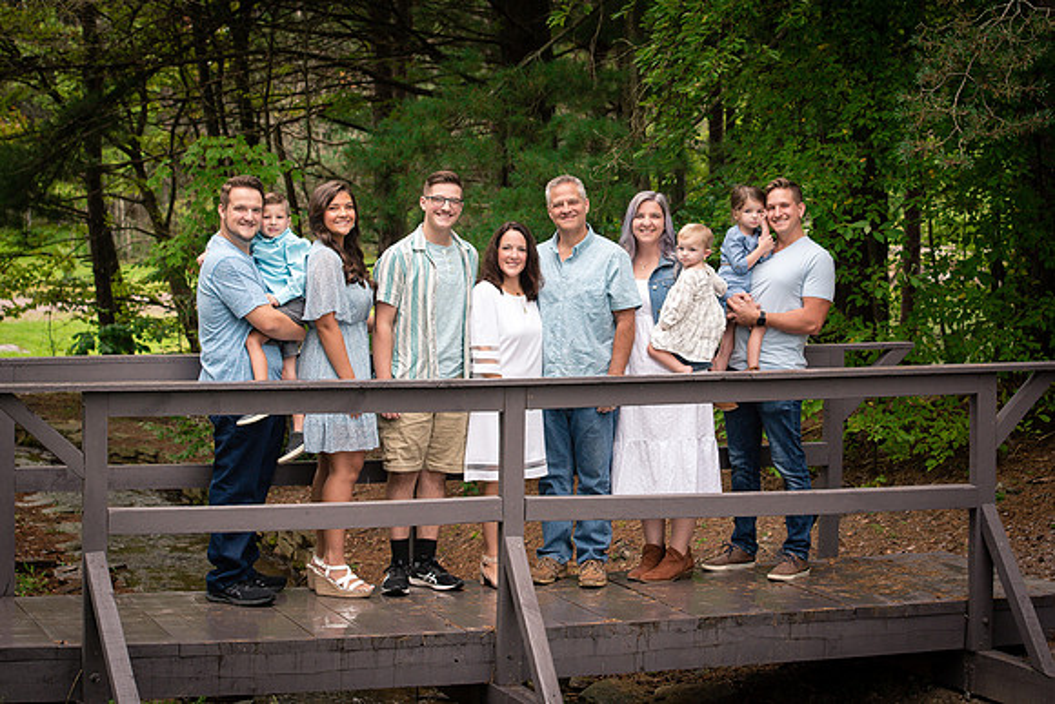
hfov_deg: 22.4
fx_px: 2659
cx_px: 587
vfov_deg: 15.1
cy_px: 261
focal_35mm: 91
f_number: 5.6
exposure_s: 1/200
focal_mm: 70
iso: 800
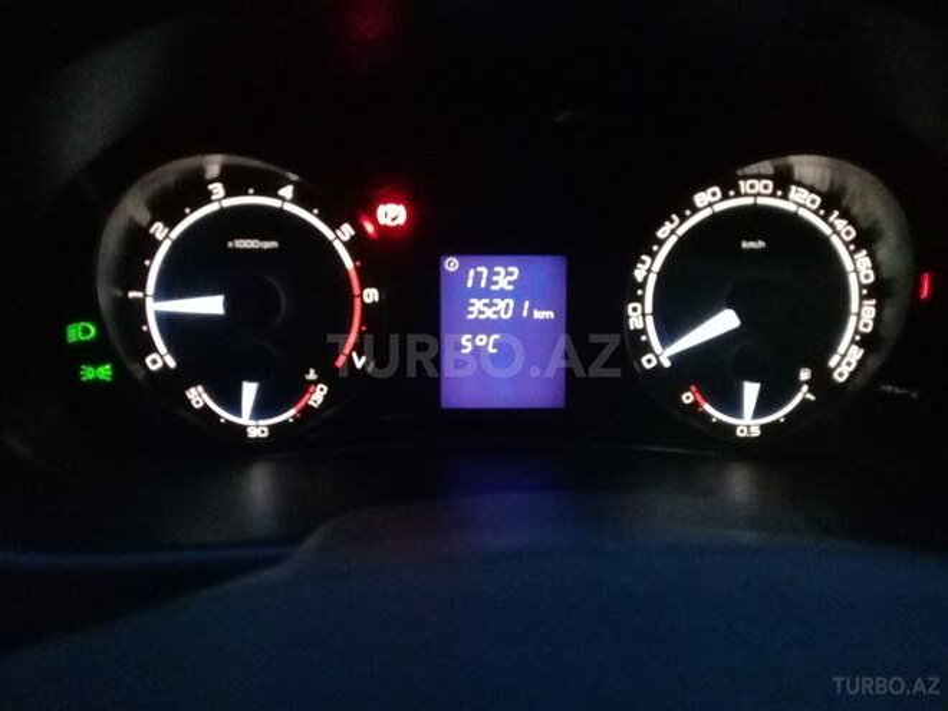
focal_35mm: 31
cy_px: 356
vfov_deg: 45.4
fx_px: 849
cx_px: 474
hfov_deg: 58.4
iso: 800
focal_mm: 3.3
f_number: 2.2
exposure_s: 1/17
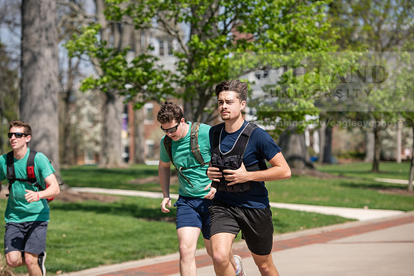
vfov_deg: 11.2
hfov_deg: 16.8
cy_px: 138
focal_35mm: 122
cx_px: 207
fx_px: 1403
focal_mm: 122
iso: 64
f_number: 4
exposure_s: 1/500
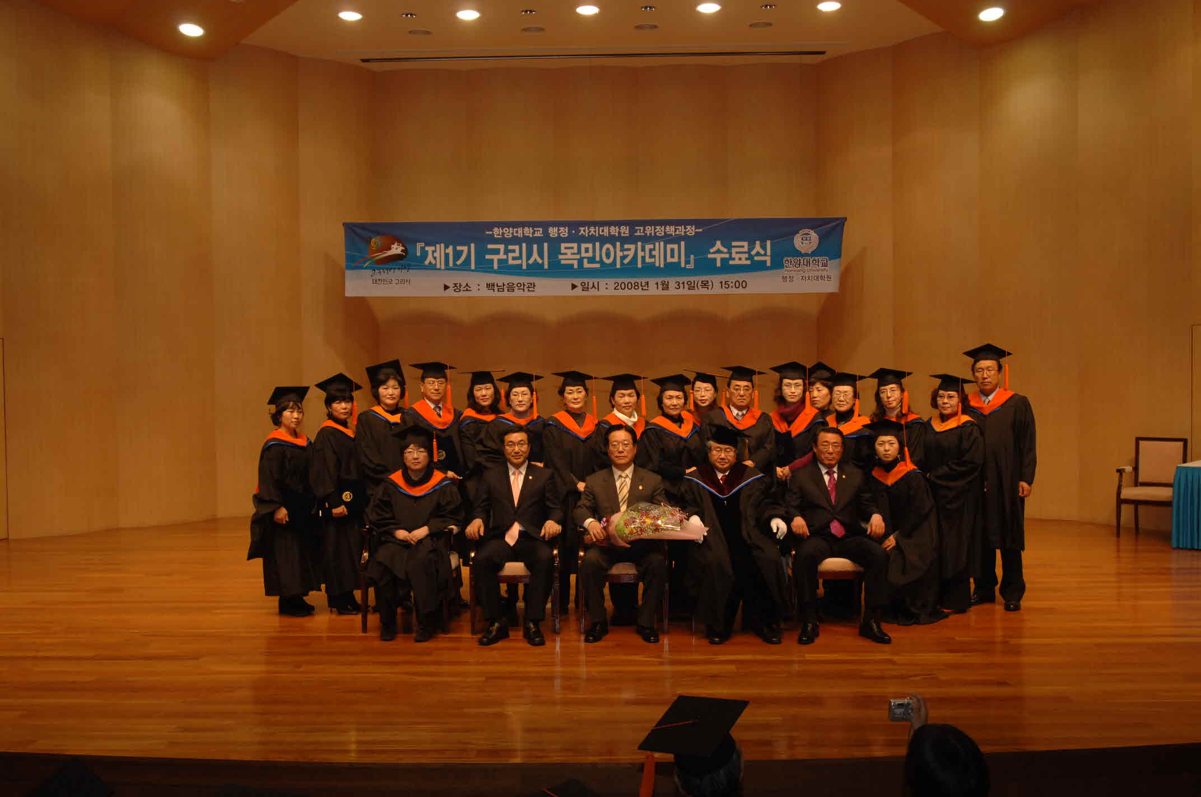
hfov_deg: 57.3
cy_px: 398
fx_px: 1100
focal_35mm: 33
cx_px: 600
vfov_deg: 39.9
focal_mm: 22
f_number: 6.3
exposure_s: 1/60
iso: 400
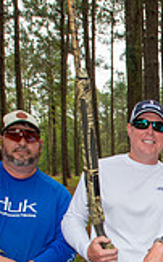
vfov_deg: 30.6
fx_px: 441
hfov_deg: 18.9
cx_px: 231
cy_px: 262
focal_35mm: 62
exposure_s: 1/125
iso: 125
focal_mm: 17
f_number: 5.6
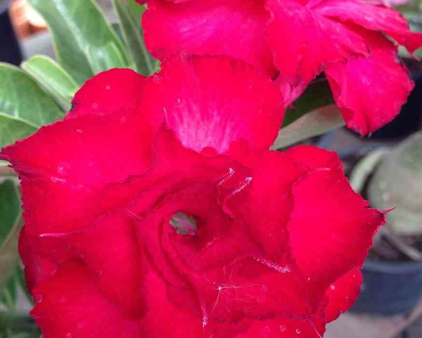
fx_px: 550
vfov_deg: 34.2
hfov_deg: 42.0
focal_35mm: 44
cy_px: 156
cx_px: 210
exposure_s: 1/120
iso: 80
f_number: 2.4
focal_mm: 4.12
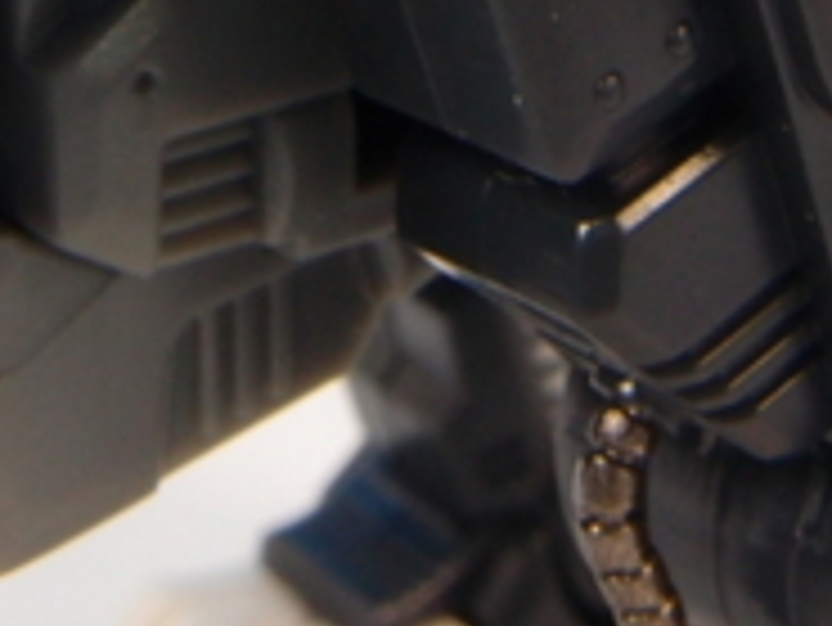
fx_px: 2910
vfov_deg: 11.2
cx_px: 364
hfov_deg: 16.3
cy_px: -590
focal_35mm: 121
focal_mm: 6
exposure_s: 1/2.5
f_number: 8
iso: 100
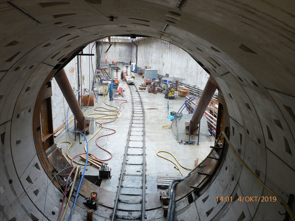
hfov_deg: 63.4
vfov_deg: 49.7
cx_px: 148
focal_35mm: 28
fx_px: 239
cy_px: 110
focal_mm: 4.9
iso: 200
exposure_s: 1/60
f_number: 3.3
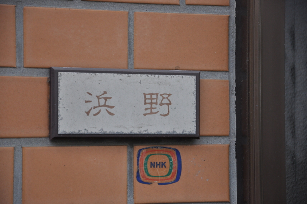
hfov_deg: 13.1
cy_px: 102
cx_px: 154
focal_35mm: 158
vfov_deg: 8.7
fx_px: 1341
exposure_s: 1/640
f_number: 5.6
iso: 400
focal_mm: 105
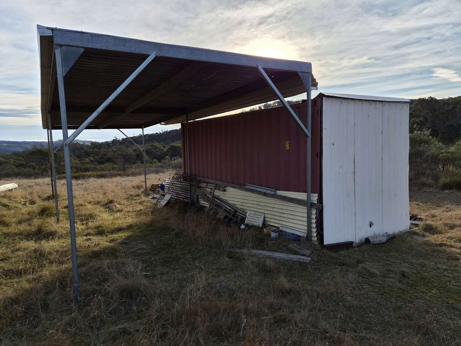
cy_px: 173
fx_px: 306
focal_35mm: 23
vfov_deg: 58.9
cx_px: 230
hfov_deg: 73.9
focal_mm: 5.4
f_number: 1.8
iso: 50
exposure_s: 1/3096
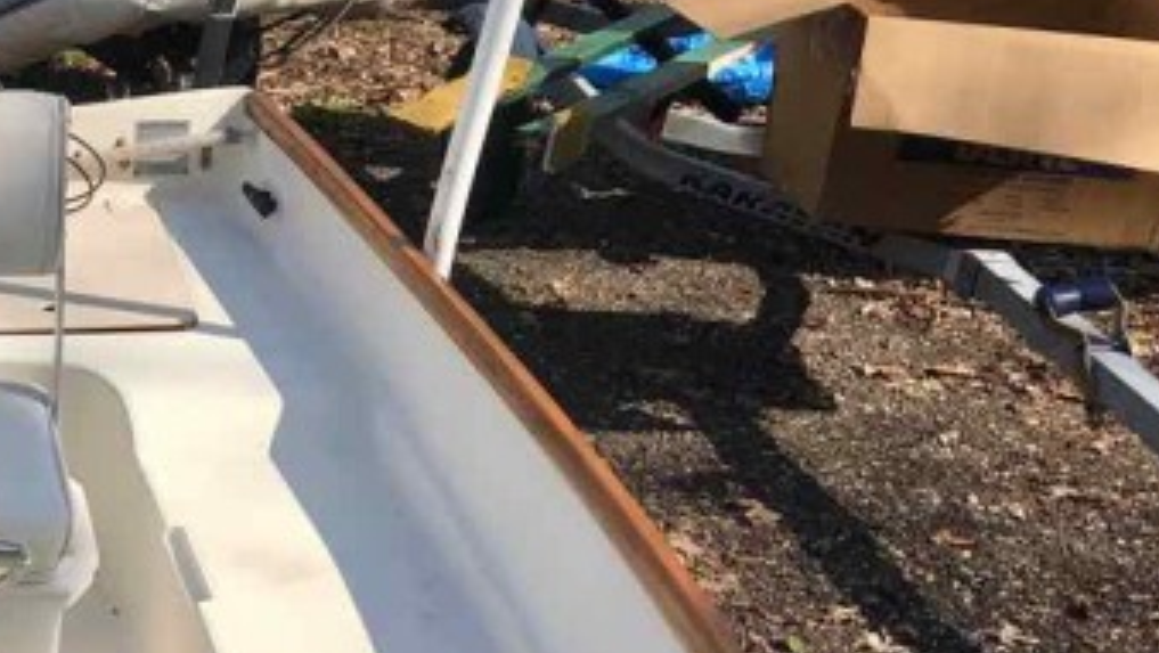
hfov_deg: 26.7
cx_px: -157
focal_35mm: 72
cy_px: 636
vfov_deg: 16.5
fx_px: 2214
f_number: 1.8
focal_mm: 3.99
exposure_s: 1/2088
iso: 20
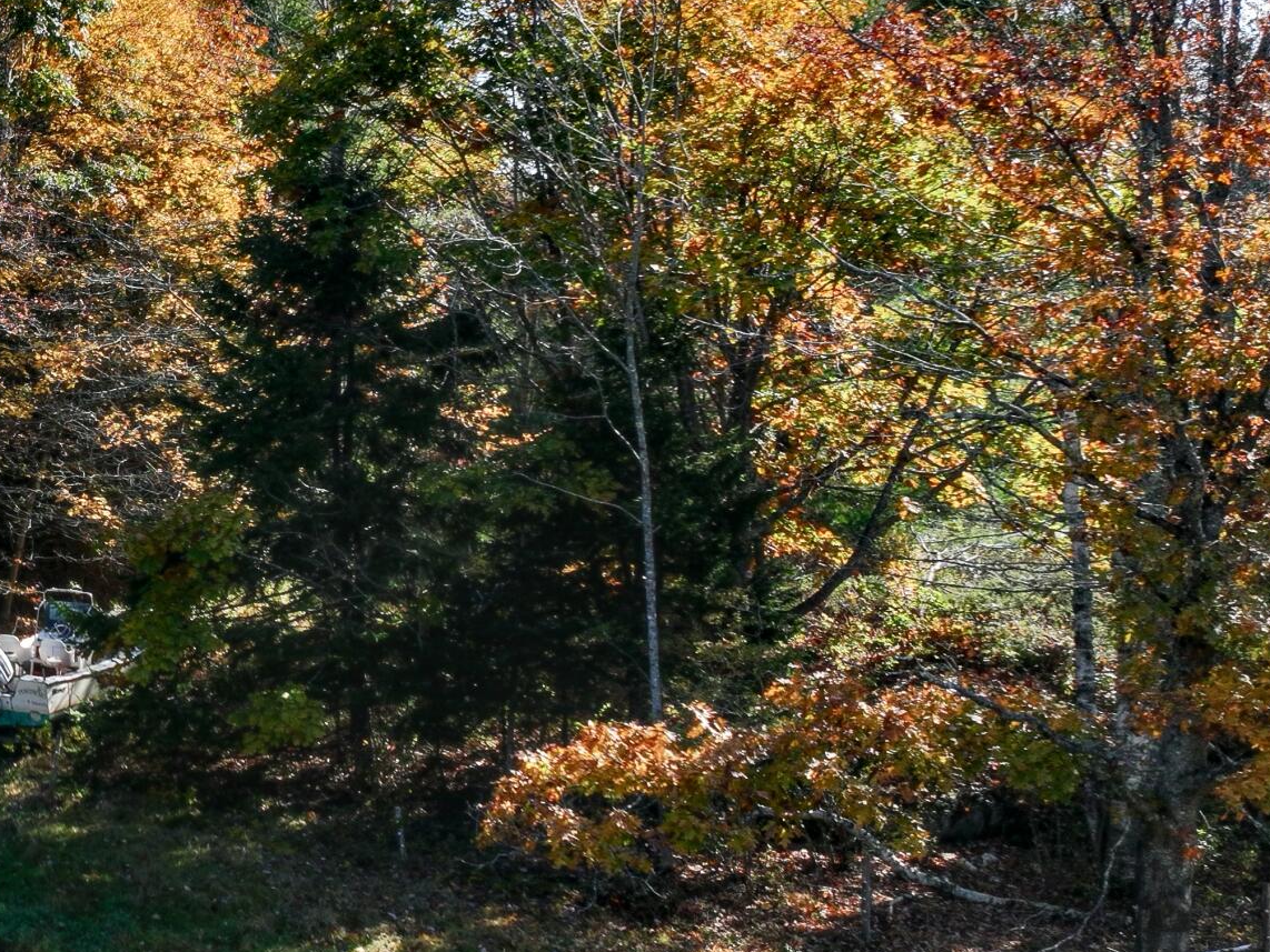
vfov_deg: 23.3
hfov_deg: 27.3
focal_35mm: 63
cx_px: -231
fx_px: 2312
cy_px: 490
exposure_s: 1/1250
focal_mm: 12.29
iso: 100
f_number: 2.8
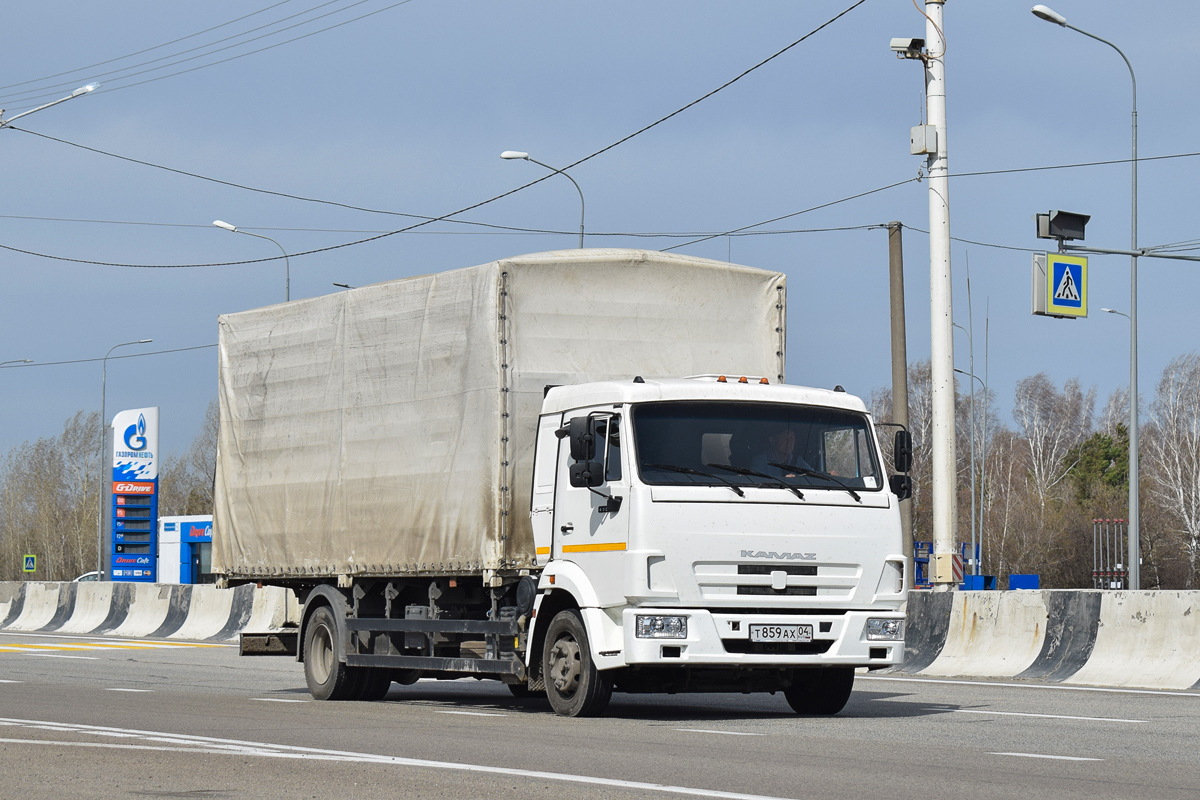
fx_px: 2750
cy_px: 400
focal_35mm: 82
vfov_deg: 16.6
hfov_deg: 24.6
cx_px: 600
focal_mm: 55
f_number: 8
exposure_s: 1/1250
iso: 200
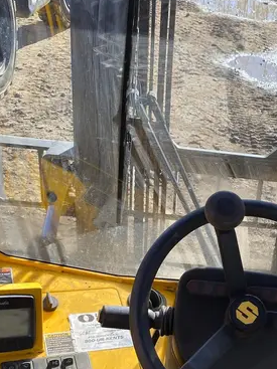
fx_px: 555
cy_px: 265
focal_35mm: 52
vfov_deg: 36.2
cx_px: 259
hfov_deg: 26.9
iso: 32
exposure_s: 1/387
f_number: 1.8
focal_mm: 4.25
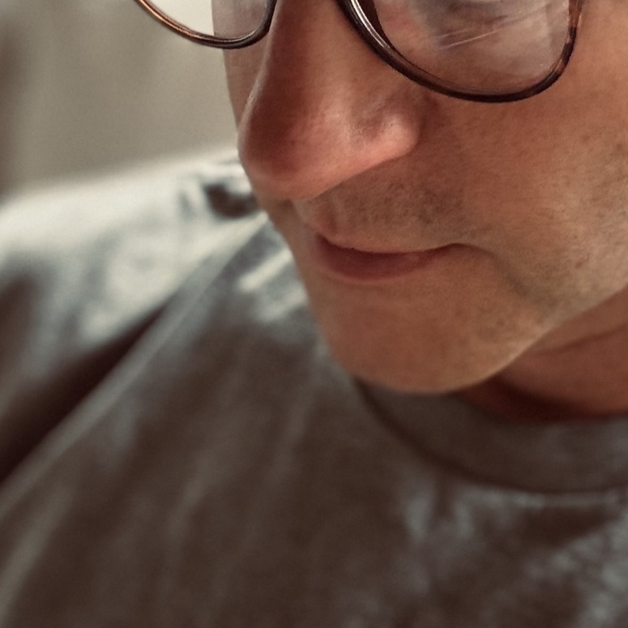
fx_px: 1498
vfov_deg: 22.6
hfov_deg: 23.5
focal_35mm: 73
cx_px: 442
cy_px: -31
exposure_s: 1/60
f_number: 1.9
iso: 250
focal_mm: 2.69
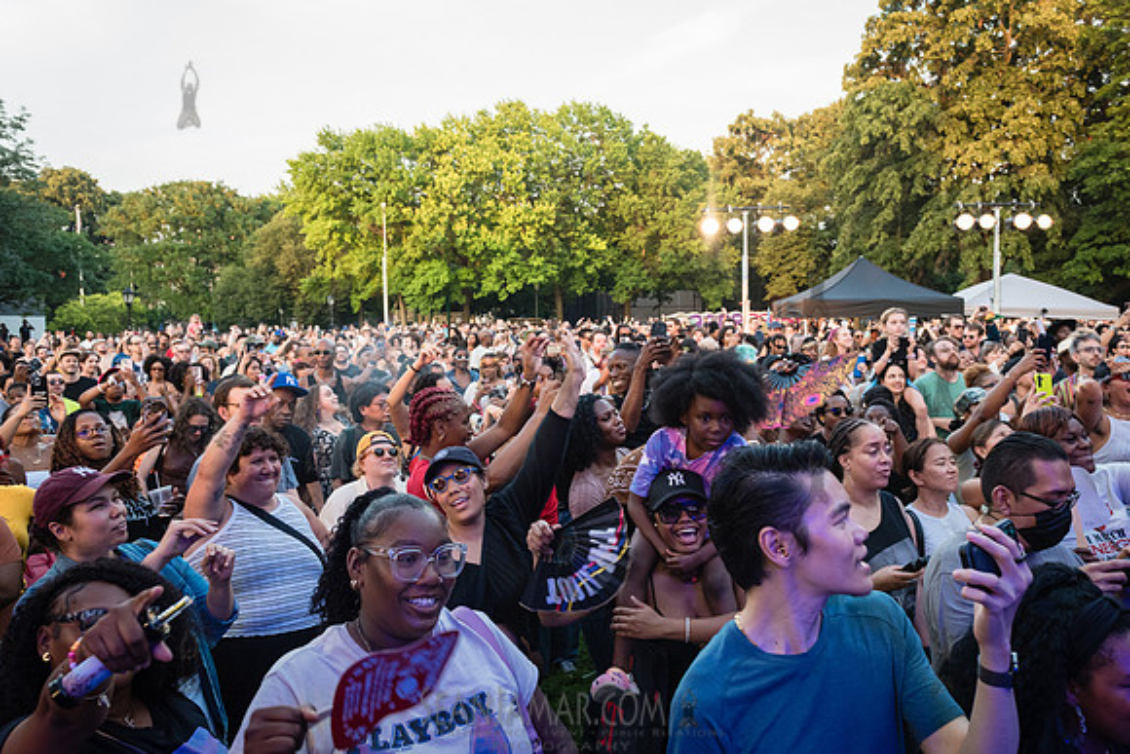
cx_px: 605
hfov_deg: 61.2
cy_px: 381
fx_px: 954
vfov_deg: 43.1
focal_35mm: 30
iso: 2000
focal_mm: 27
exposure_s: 1/320
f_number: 4
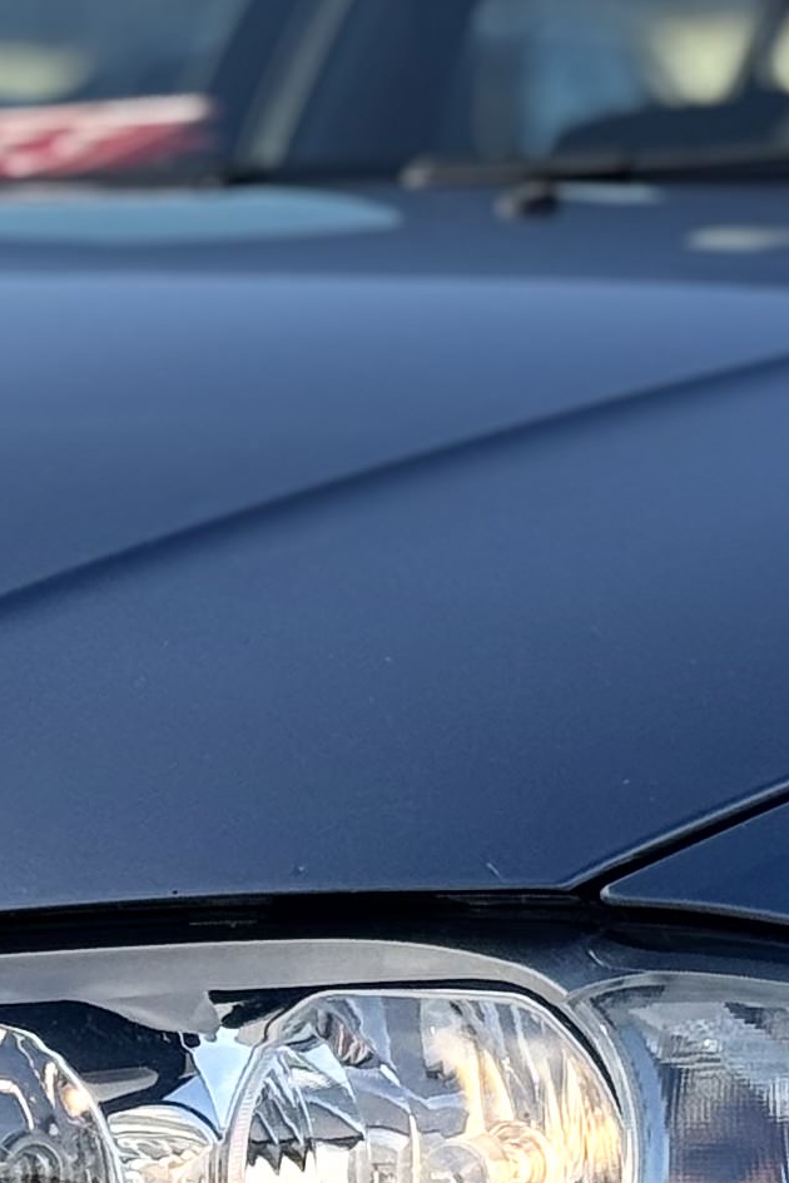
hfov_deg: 6.3
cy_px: 1349
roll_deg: +0.0
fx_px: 7002
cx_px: -572
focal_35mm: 213
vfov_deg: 9.6
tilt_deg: -10.0
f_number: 1.78
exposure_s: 1/2513
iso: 64
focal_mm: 6.76
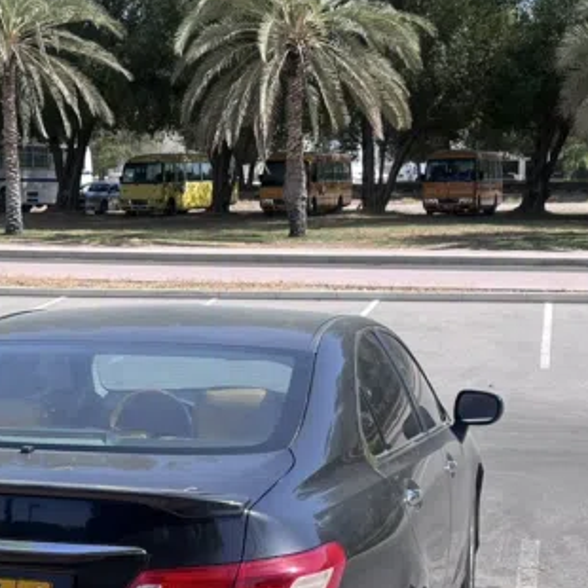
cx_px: 116
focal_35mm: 76
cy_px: 395
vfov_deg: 22.7
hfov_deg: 22.4
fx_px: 1461
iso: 50
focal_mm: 5.1
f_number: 1.6
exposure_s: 1/2825
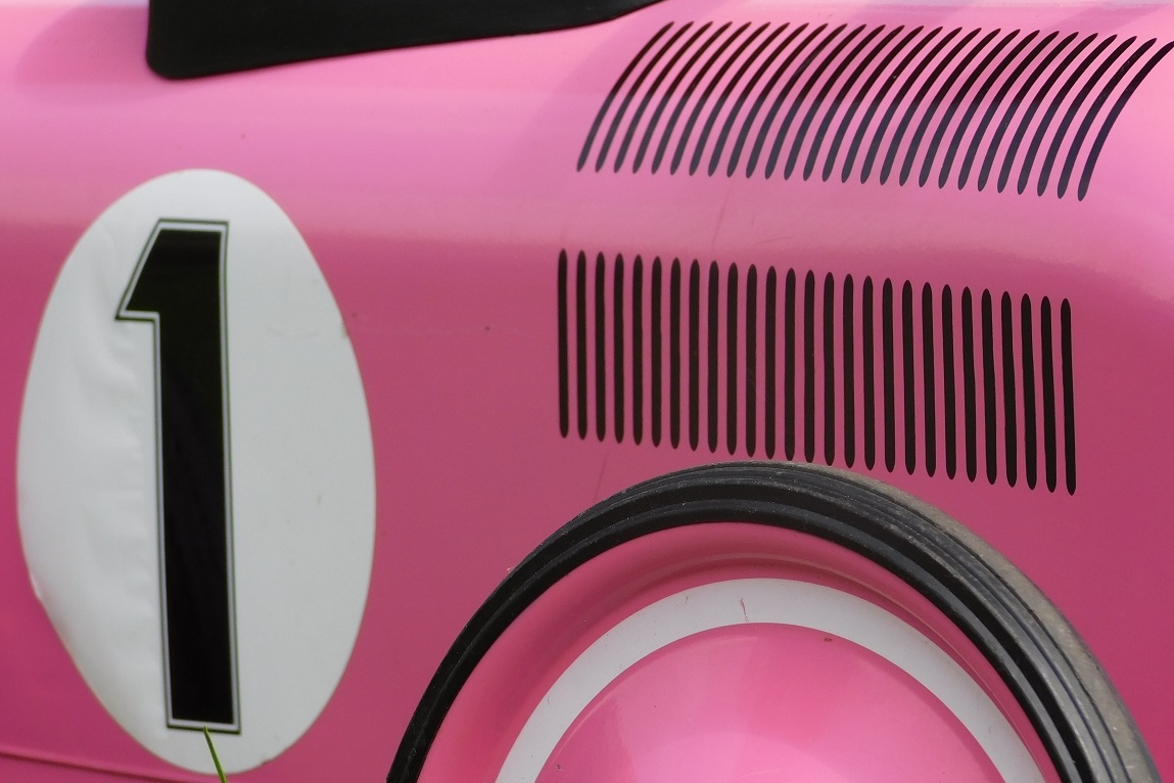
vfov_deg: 3.0
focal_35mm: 459
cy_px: 367
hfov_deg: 4.5
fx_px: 14967
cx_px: 586
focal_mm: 78.1
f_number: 5.9
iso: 125
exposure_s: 1/250
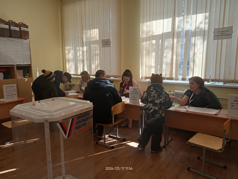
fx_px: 193
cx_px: 119
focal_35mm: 28
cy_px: 90
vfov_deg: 49.7
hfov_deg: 63.4
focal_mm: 3.65
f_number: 2.2
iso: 100
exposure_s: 1/166
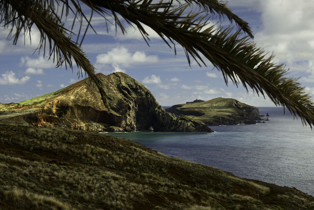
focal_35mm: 77
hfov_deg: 26.3
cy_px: 105
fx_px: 672
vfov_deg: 17.7
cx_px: 157
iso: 640
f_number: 11
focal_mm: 51.6
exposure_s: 1/300
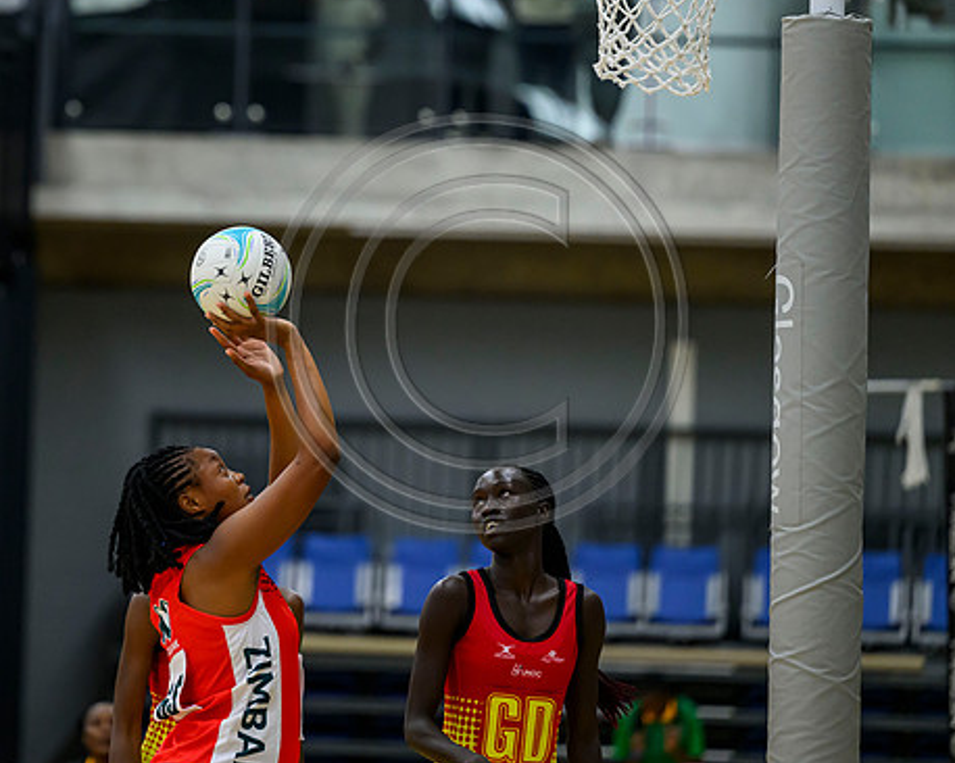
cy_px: 321
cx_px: 299
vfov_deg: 5.9
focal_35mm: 263
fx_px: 7430
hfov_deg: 7.3
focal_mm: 190
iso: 4000
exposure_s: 1/1000
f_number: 3.2
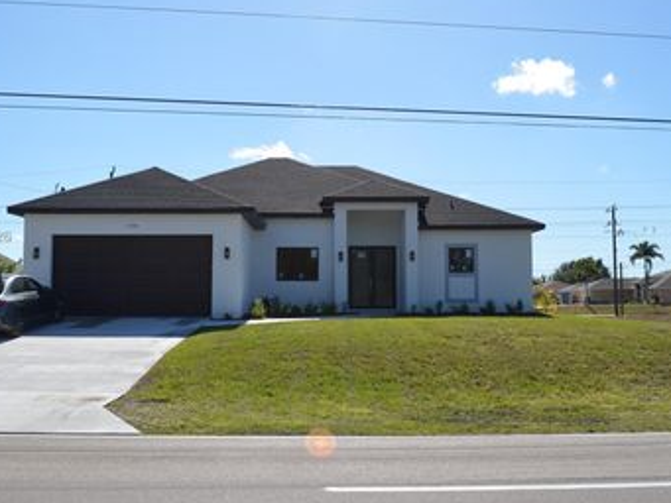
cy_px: 237
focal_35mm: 38
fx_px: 737
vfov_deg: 37.7
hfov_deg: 48.9
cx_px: 311
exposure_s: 1/320
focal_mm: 18
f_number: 9
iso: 100
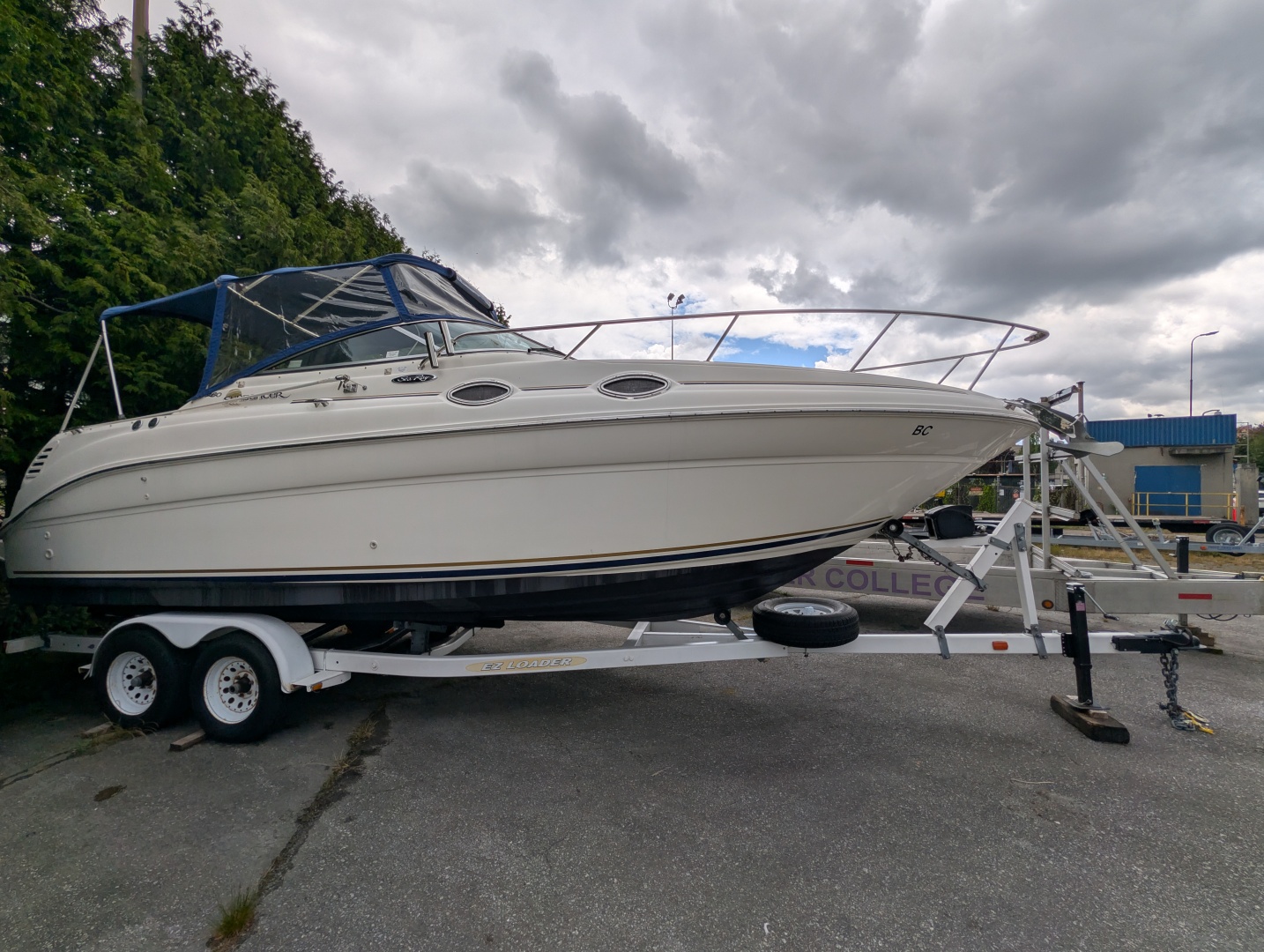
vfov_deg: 94.7
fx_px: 439
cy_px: 476
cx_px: 632
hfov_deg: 110.5
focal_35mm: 12
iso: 56
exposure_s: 1/4673
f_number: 1.7
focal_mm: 2.02
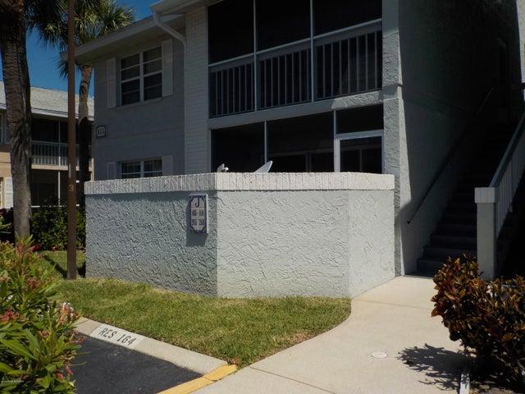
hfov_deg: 60.0
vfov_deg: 46.8
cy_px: 197
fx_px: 455
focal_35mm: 30
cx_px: 262
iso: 125
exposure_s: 1/800
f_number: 6.6
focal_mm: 4.1
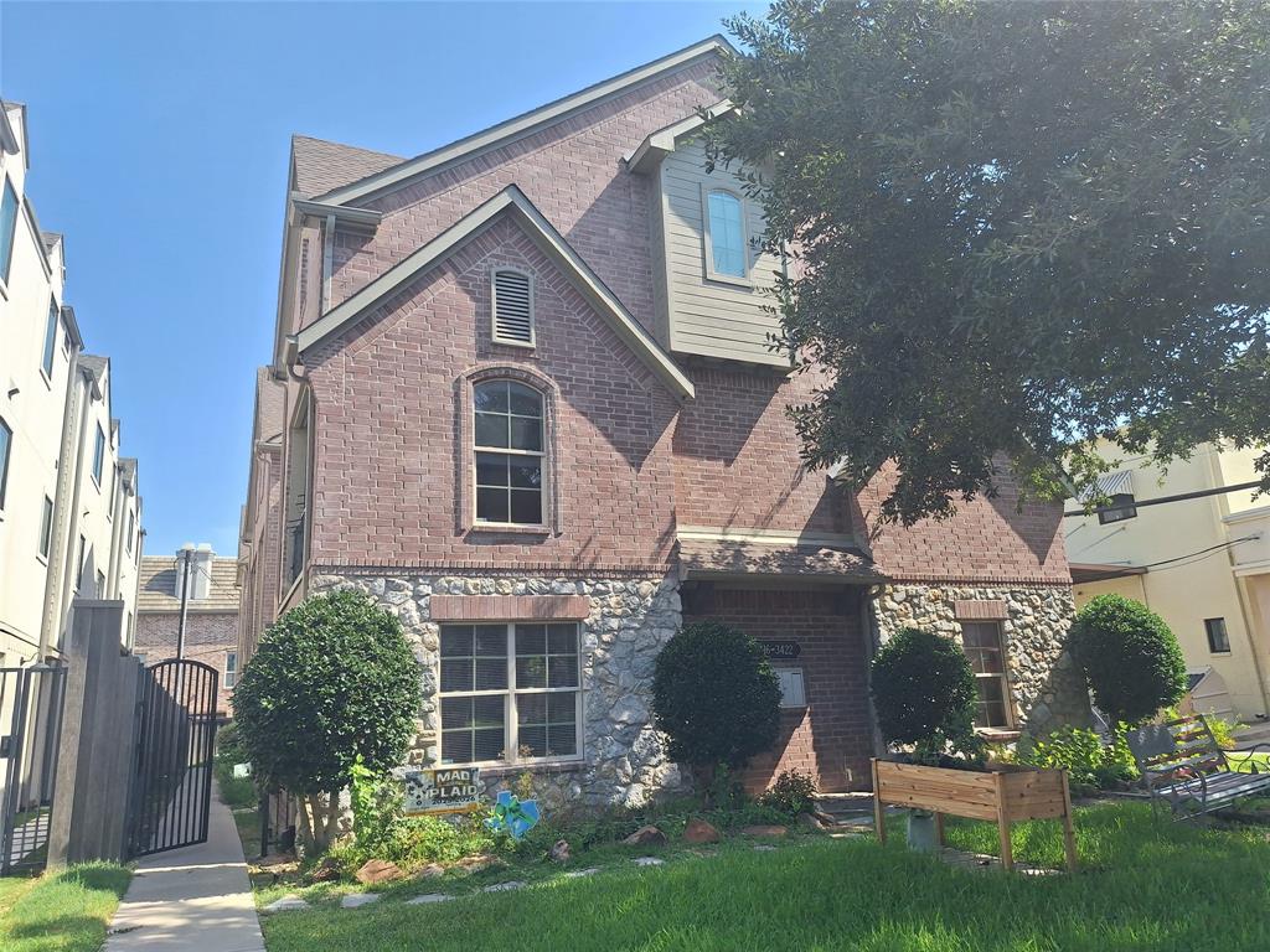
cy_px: 476
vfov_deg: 58.9
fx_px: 844
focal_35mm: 23
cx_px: 635
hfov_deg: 73.9
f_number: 1.8
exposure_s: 1/1724
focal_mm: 5.54
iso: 40
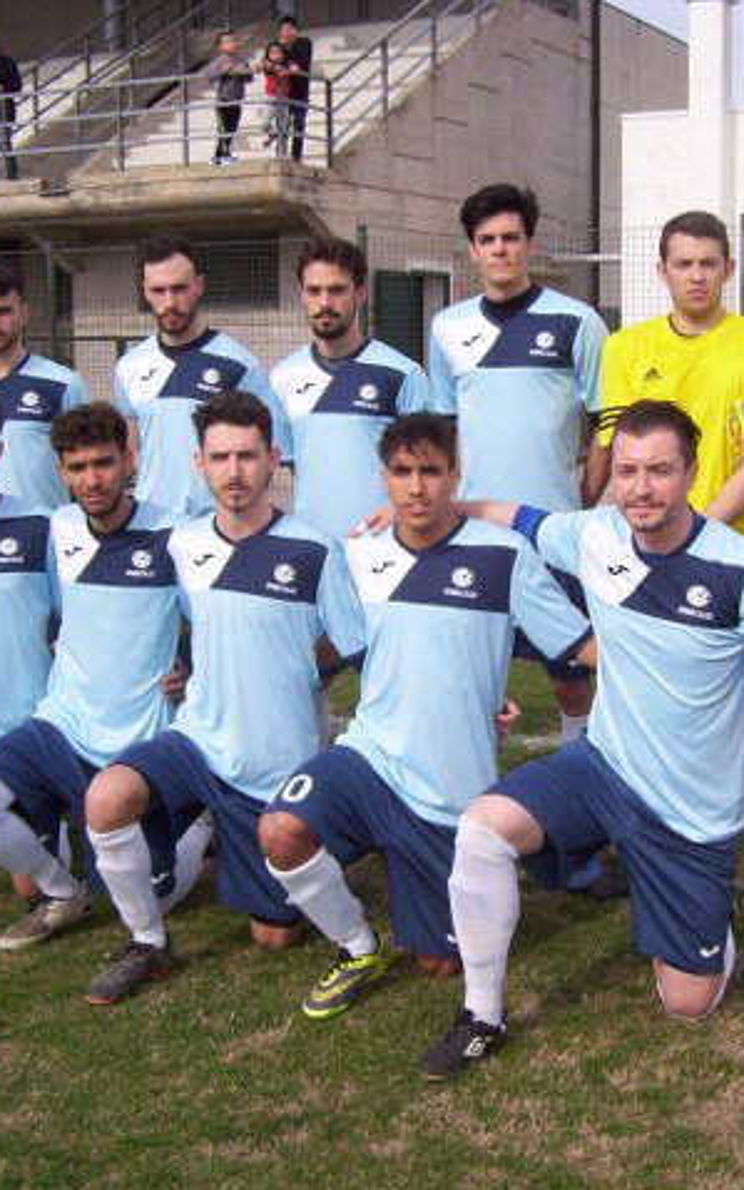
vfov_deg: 39.6
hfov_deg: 25.3
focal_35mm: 51
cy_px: 595
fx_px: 1654
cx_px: 445
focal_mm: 6
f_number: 4.8
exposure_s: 1/640
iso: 80
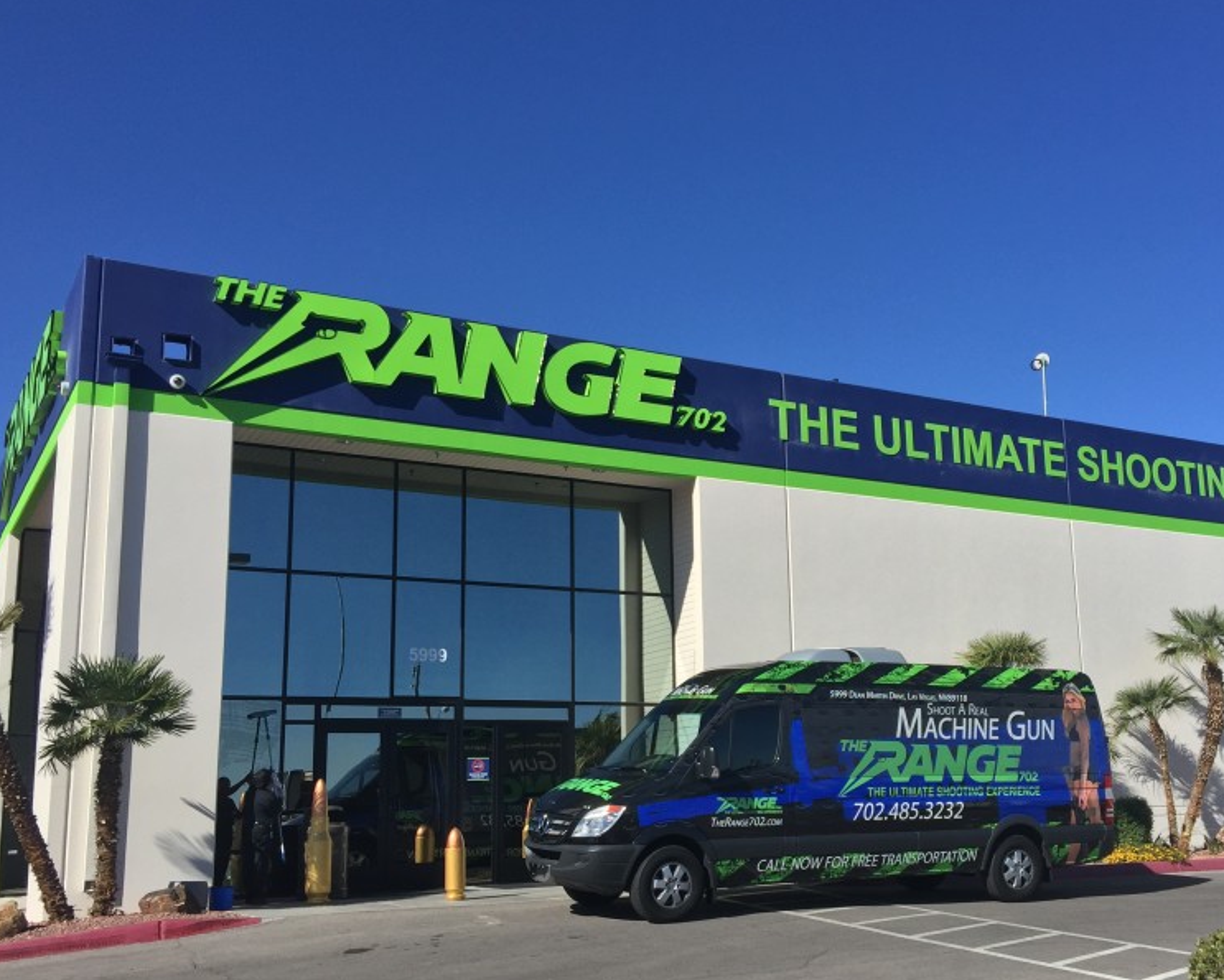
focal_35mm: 39
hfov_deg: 46.4
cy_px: 568
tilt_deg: +11.2
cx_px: 759
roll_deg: +2.6
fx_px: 1413
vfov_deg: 38.2
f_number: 2.2
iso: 32
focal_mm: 4.15
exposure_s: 1/2639
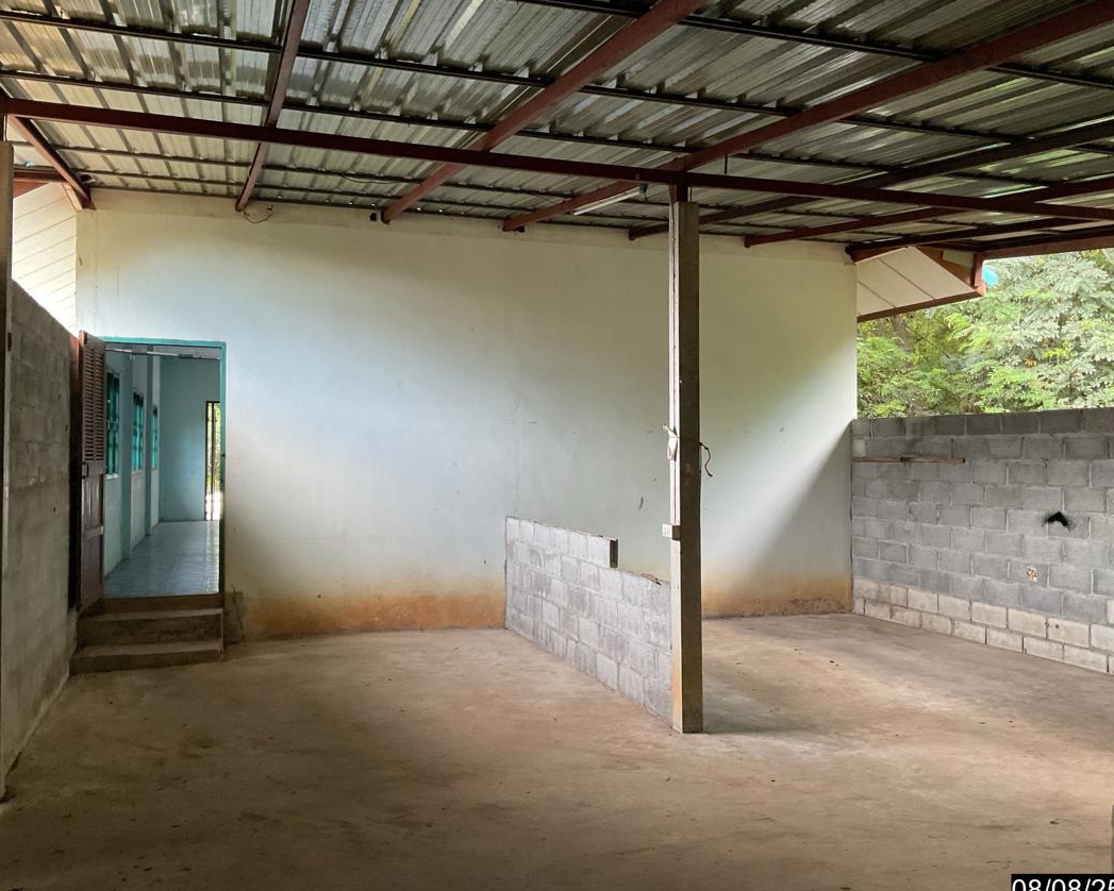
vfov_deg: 47.1
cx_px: 544
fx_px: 1022
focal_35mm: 31
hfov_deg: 57.2
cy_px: 449
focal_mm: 3
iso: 125
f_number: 1.8
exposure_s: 1/60
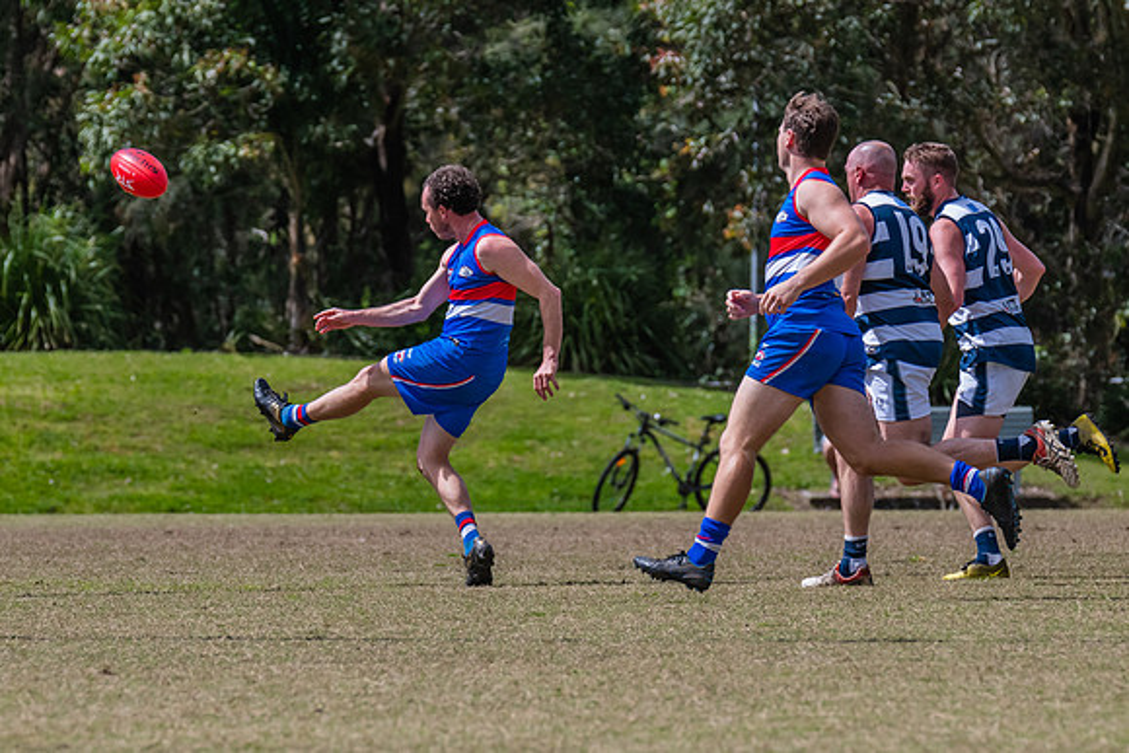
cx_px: 501
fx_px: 13169
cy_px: 333
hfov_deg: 4.9
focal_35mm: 420
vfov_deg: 3.3
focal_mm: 290
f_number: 8
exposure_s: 1/1600
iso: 800
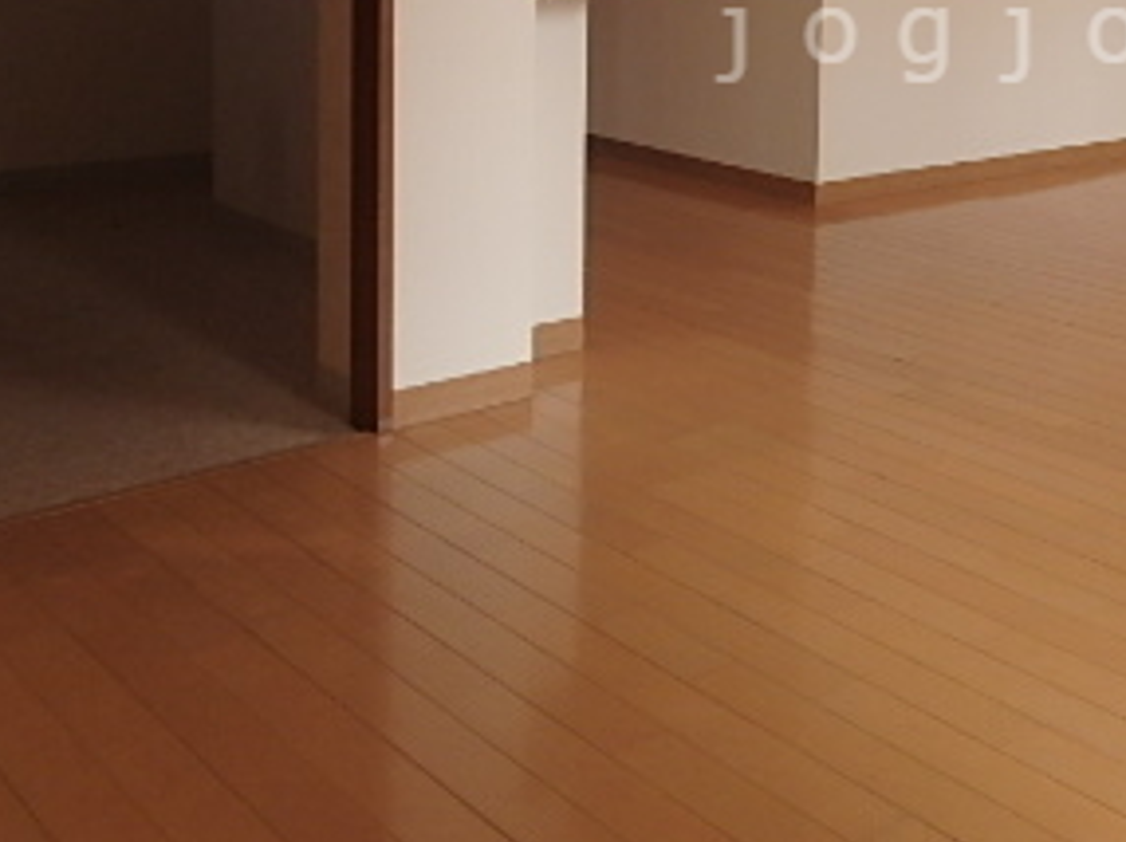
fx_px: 1528
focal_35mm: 47
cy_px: 35
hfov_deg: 38.1
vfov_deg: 29.2
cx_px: 984
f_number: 3.5
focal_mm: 3.7
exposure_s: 1/125
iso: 125
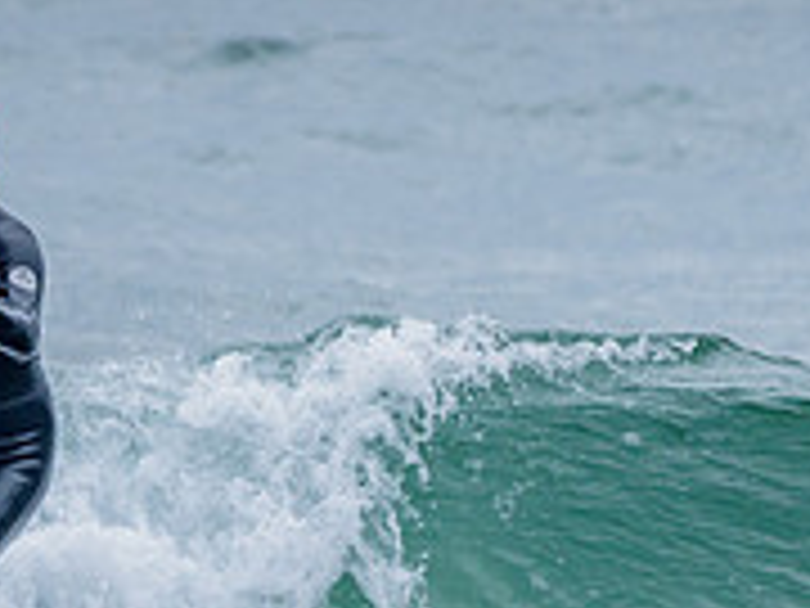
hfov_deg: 1.0
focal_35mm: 1895
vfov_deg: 0.8
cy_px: 564
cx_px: -43
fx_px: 44342
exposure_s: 1/2000
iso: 720
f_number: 5.6
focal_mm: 500
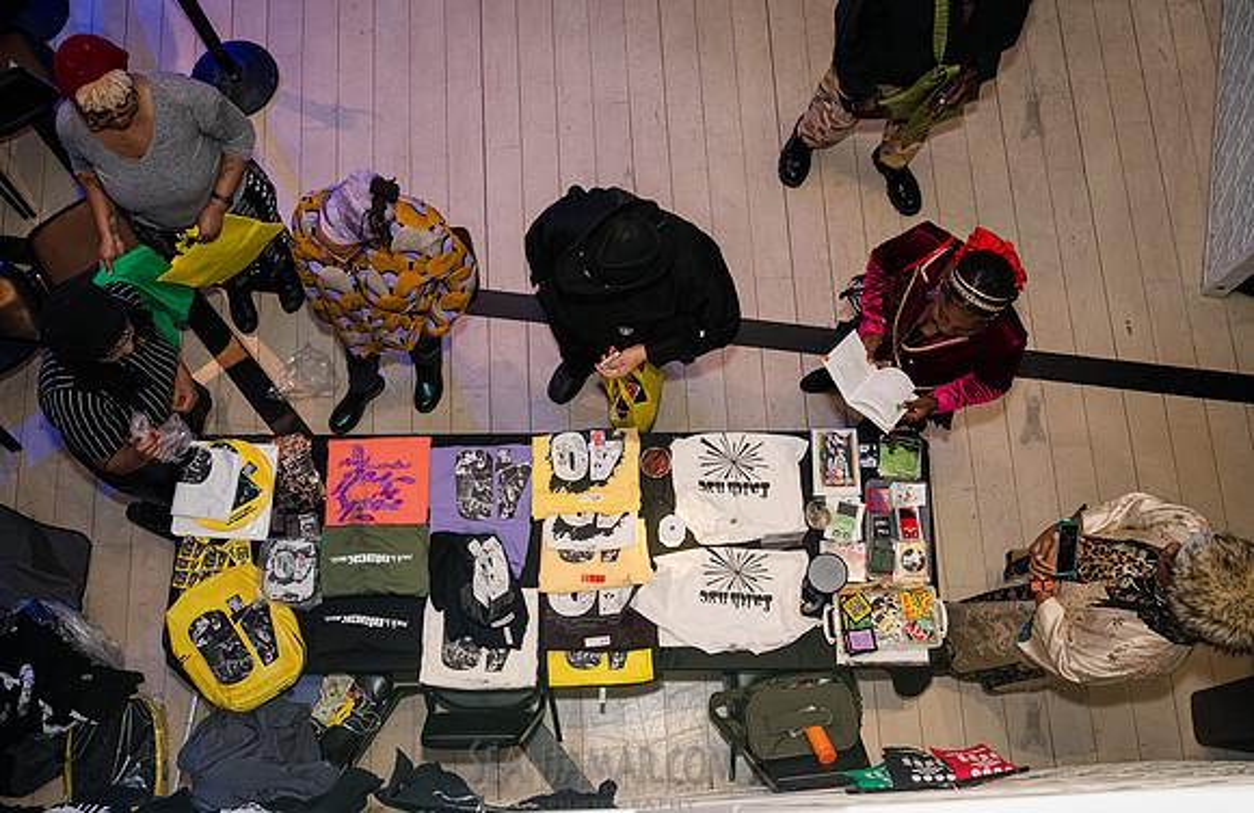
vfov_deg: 36.5
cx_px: 619
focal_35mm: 36
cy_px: 390
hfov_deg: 53.9
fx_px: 1234
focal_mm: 35
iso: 10000
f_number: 3.5
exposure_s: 1/400
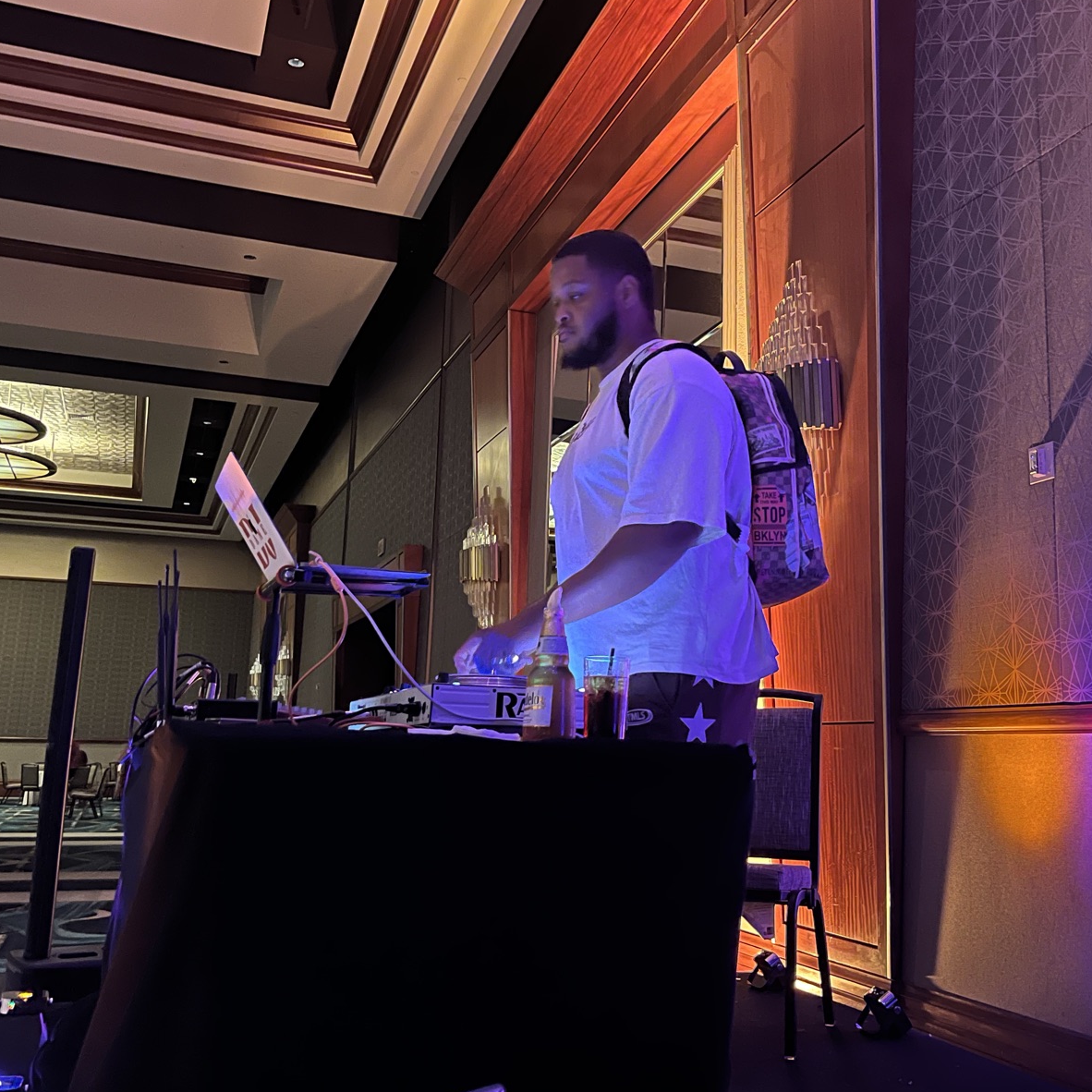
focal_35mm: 35
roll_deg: -0.9
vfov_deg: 47.2
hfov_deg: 47.0
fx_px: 1249
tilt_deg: +10.2
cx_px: 635
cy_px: 508
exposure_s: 1/23
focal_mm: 5.1
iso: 1000
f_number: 1.6
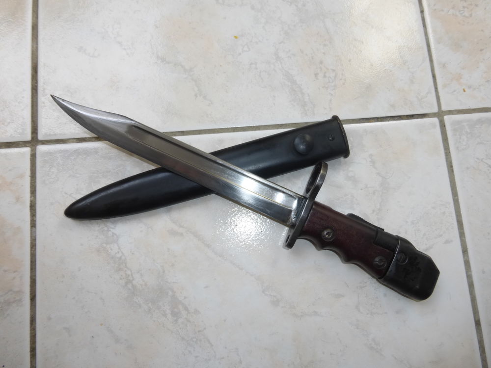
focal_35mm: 24
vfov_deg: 56.8
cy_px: 184
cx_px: 246
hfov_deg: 71.6
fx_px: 340
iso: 100
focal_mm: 4.3
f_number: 3.3
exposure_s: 1/100
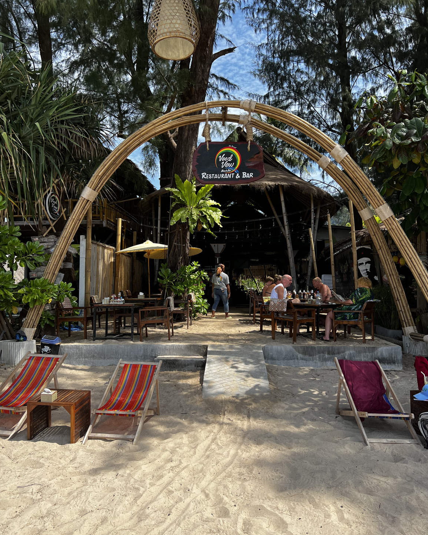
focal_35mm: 28
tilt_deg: +4.5
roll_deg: +0.4
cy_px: 260
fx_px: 443
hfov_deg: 51.5
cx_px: 211
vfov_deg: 62.2
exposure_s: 1/2571
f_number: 1.5
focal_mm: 5.7
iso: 50
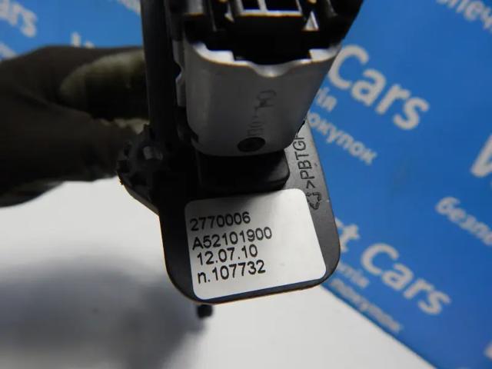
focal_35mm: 23
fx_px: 327
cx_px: 246
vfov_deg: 58.9
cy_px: 184
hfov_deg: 73.9
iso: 400
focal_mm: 4
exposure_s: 1/125
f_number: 3
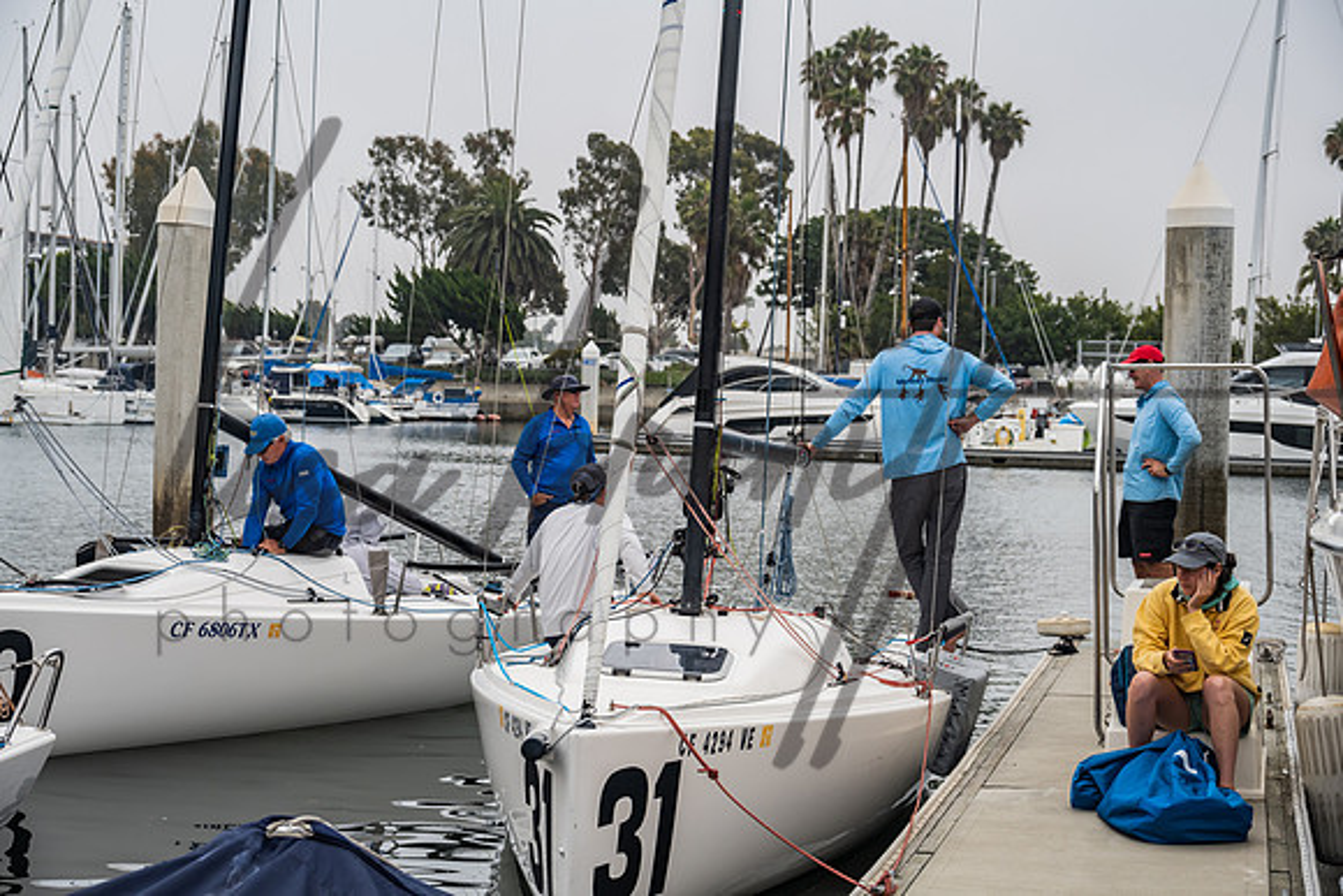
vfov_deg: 22.6
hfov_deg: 33.4
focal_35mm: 60
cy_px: 448
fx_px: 2239
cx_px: 672
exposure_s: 1/640
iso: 400
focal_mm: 60
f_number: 6
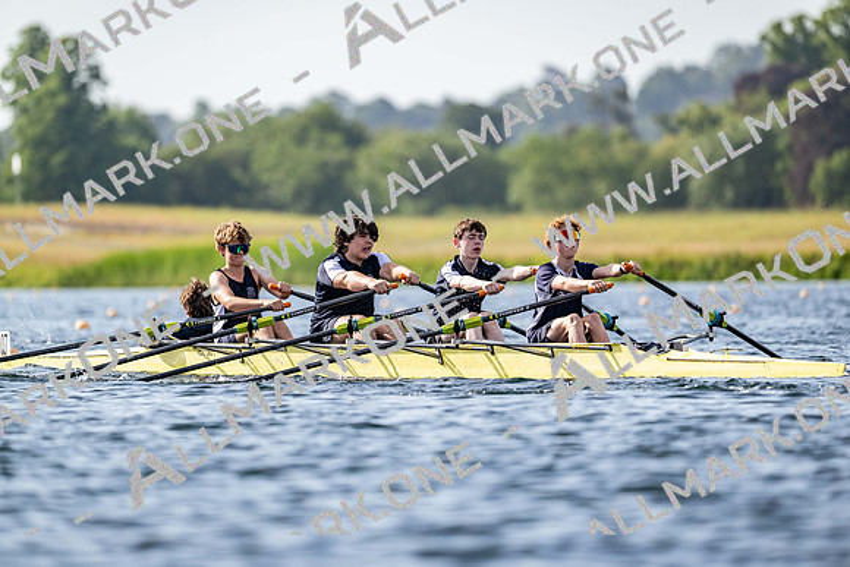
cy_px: 284
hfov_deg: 5.2
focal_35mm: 400
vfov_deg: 3.4
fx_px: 9446
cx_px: 425
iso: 360
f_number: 4.5
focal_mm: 400
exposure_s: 1/2500
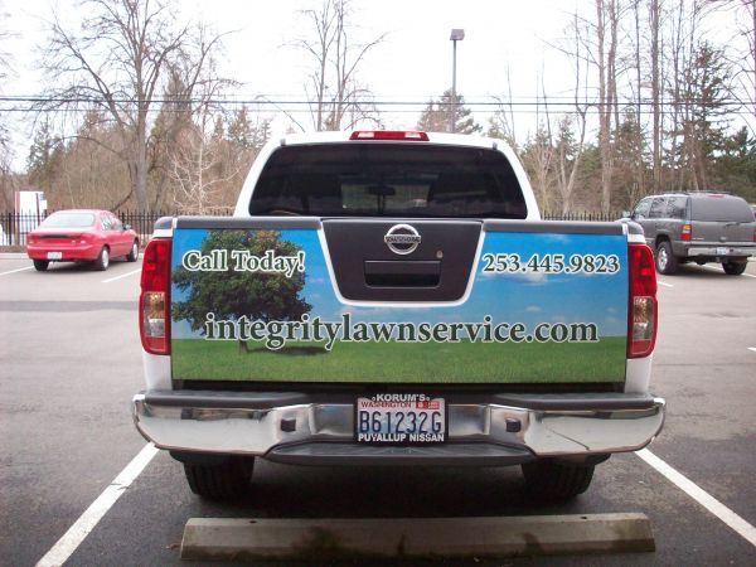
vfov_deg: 38.7
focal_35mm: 37
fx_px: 808
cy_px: 284
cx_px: 378
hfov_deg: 50.1
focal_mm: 6.2
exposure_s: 1/127
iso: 160
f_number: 2.8
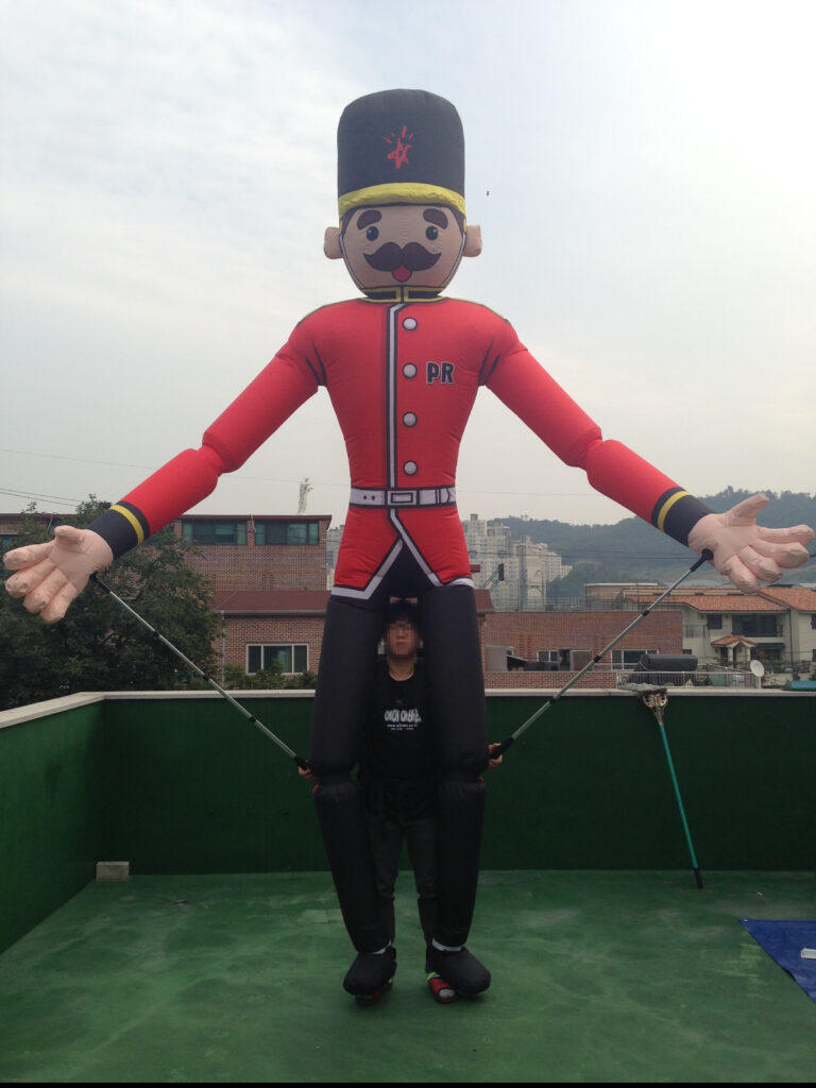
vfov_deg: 55.4
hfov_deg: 42.9
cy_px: 544
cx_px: 408
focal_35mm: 33
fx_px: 1037
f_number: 2.4
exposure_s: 1/1004
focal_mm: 4.12
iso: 50
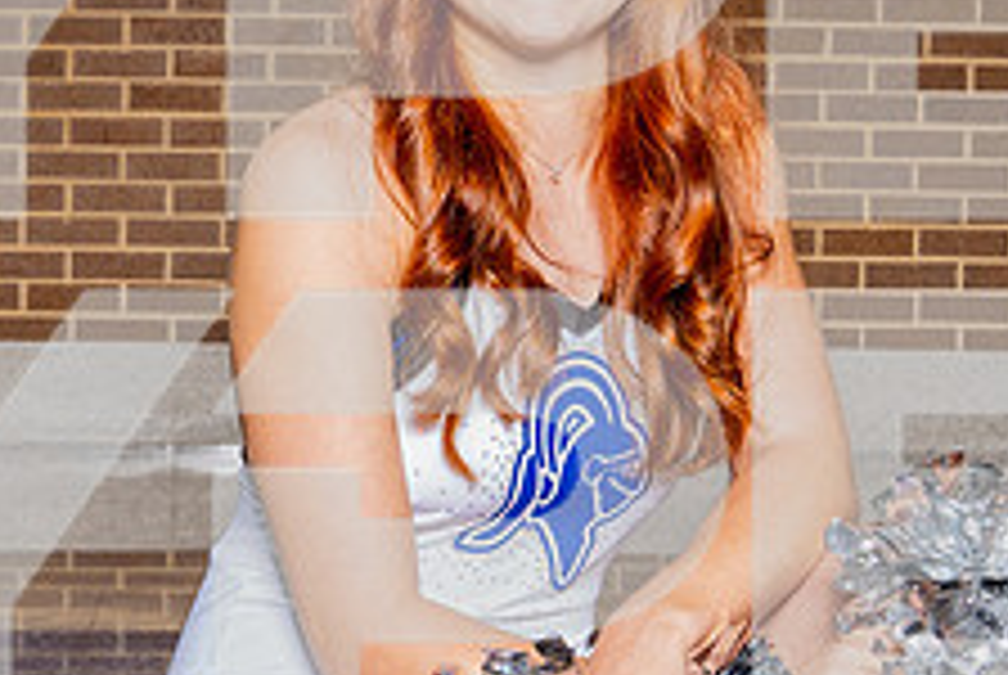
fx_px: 3196
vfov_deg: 12.0
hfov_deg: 17.8
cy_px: 499
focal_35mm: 114
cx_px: 242
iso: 200
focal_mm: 26
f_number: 5.6
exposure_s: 1/250
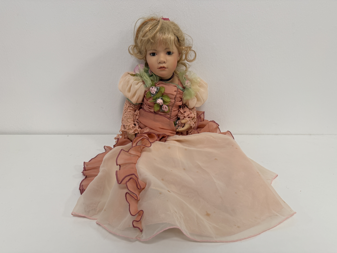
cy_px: 126
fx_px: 234
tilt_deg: -23.5
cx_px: 168
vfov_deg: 56.8
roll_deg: -1.4
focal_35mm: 24
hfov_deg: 71.6
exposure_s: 1/100
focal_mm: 6.76
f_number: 1.78
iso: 125
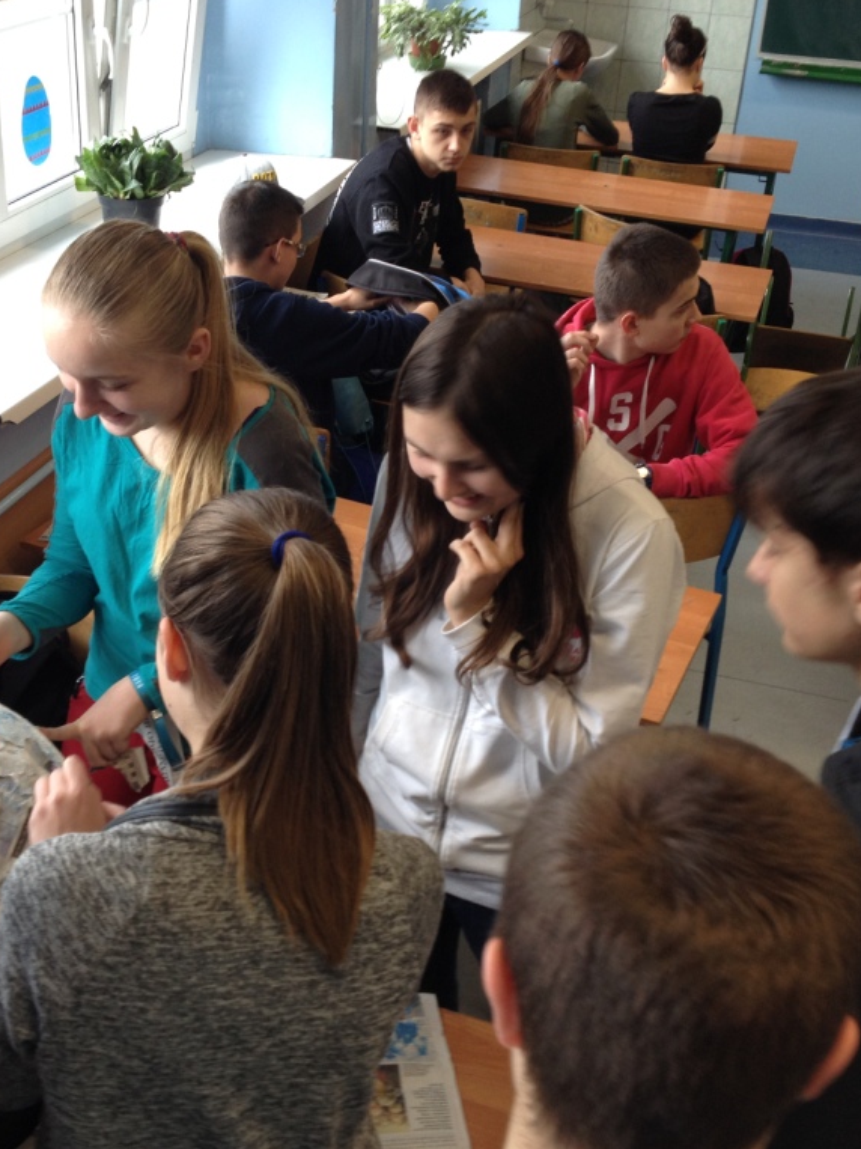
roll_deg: -1.8
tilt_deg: -30.0
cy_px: 574
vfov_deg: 40.4
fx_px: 1559
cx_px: 366
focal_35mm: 47
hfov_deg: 30.8
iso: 50
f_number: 2.4
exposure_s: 1/40
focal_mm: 4.28
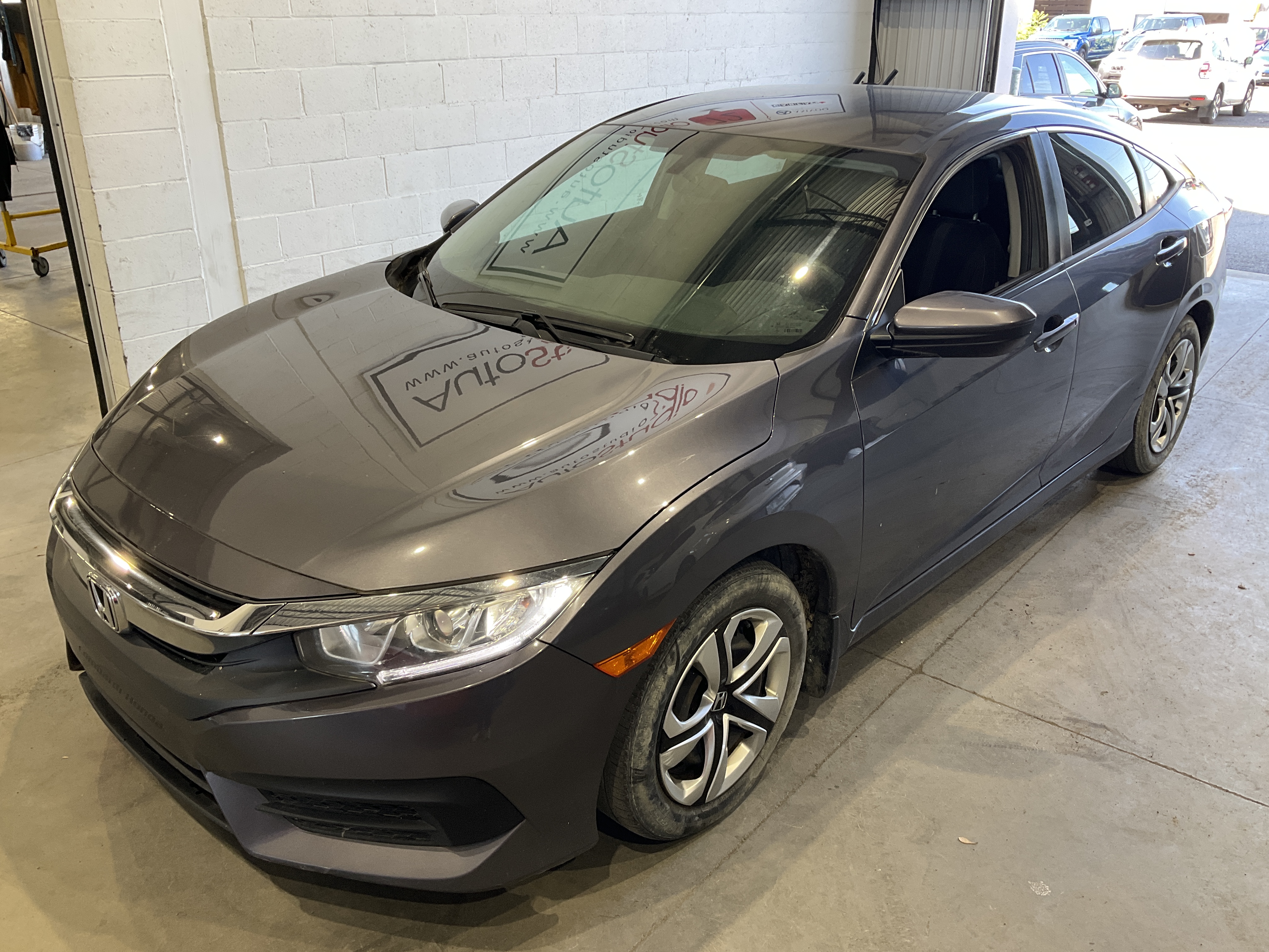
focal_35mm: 29
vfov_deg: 48.2
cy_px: 476
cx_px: 634
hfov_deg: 61.7
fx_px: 1063
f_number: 1.8
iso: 40
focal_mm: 3
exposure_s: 1/60
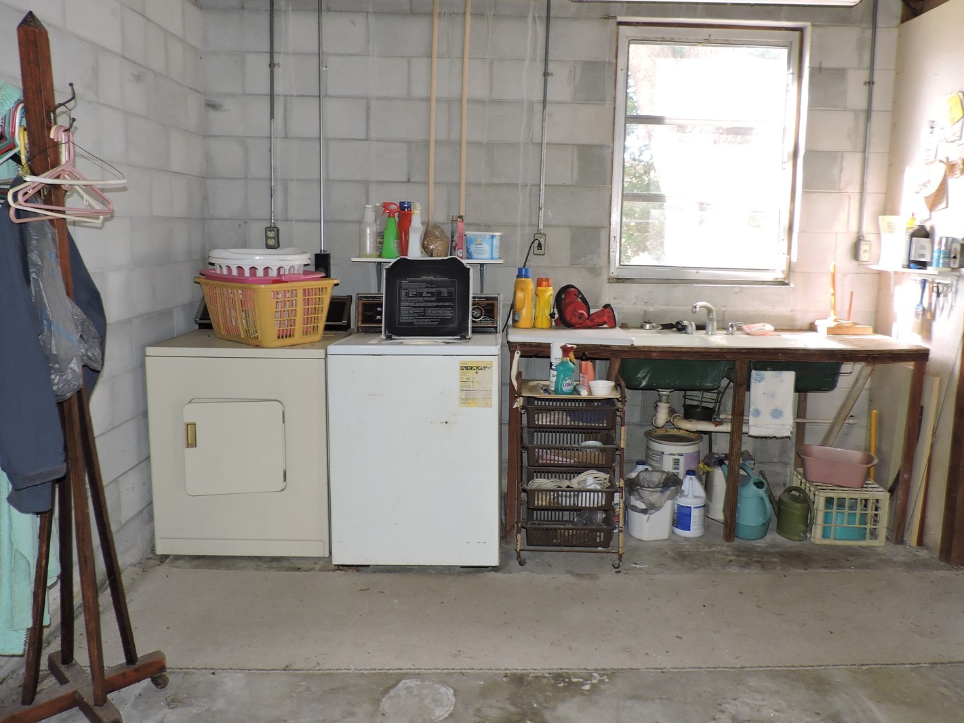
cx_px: 504
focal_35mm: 27
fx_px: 752
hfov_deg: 65.3
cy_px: 331
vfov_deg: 51.3
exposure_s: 1/30
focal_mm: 4.3
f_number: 3
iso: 200
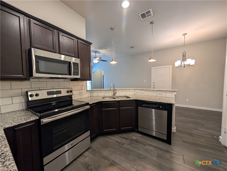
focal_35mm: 12
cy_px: 86
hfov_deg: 110.5
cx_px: 114
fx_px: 79
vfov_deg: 94.6
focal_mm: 2.02
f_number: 1.7
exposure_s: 1/120
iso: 155
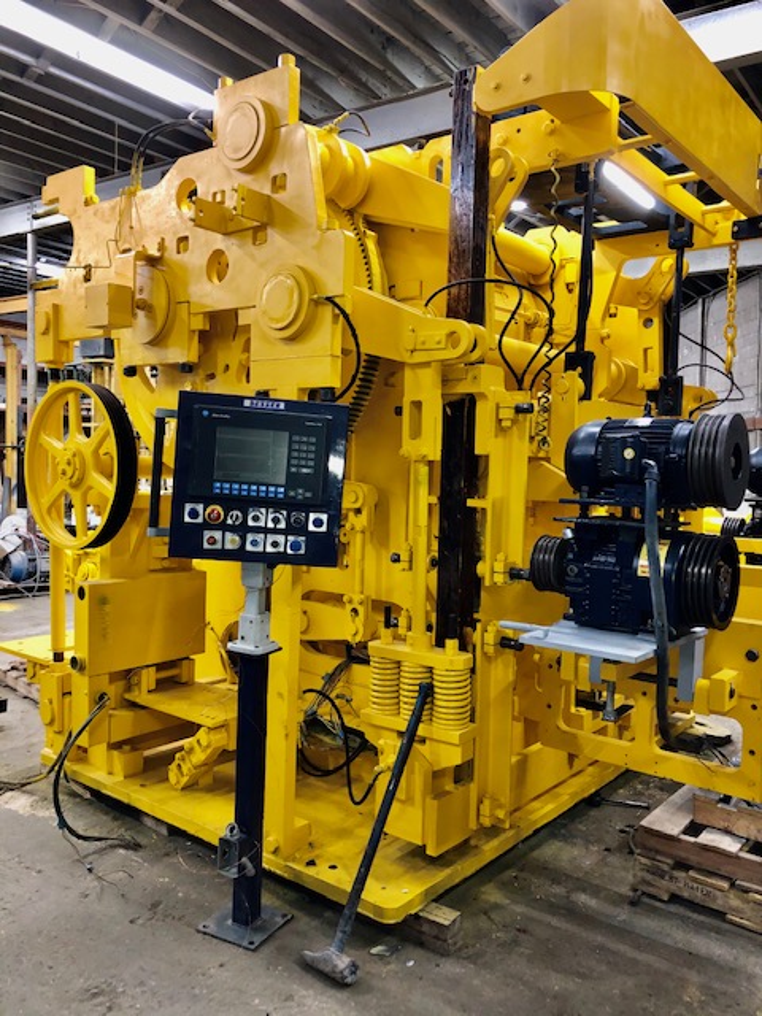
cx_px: 381
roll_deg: -1.3
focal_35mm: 28
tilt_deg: -2.1
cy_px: 508
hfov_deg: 49.7
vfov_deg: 63.4
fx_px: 822
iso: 100
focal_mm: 3.99
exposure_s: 1/17
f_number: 1.8
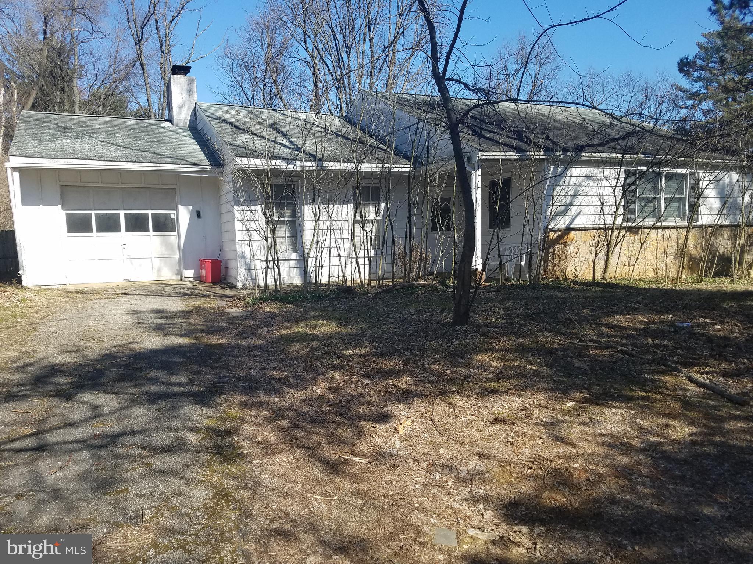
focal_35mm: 26
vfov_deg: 53.1
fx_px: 566
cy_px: 282
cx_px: 376
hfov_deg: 67.3
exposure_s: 1/1640
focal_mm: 4.2
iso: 50
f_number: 1.7
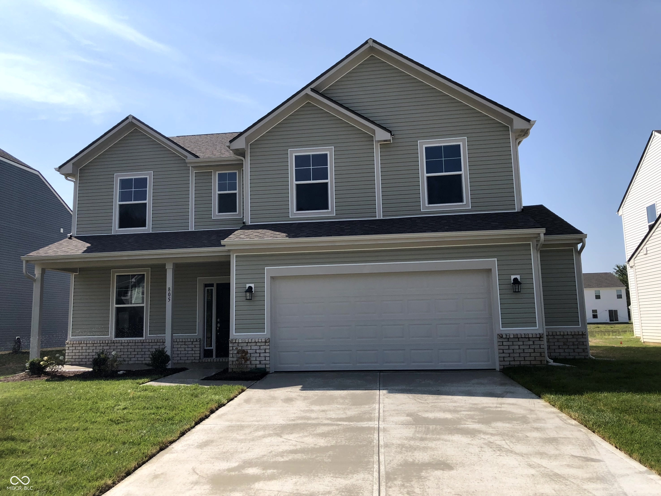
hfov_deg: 63.4
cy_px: 248
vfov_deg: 49.8
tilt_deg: +8.3
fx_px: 535
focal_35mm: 28
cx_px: 330
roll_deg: +0.8
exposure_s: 1/2667
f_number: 1.8
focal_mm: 3.99
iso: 25
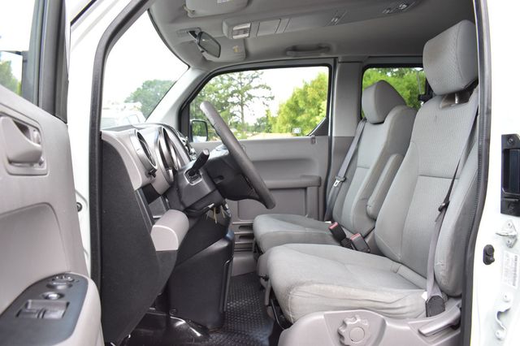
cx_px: 260
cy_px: 173
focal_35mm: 27
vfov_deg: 47.9
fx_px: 390
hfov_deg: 67.4
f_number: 7.1
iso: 400
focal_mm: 18
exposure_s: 1/125
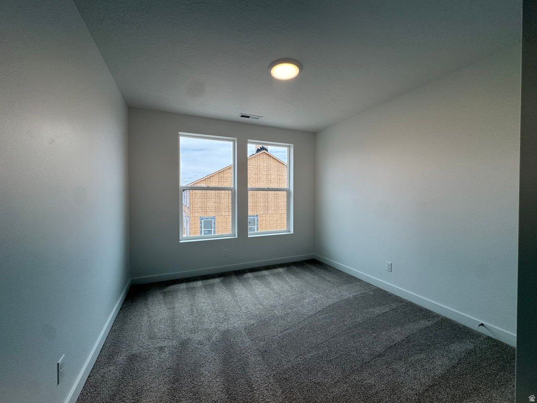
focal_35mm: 14
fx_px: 217
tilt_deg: -1.5
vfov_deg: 85.7
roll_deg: -0.5
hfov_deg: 102.1
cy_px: 202
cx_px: 268
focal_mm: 2.22
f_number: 2.2
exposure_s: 1/423
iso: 40
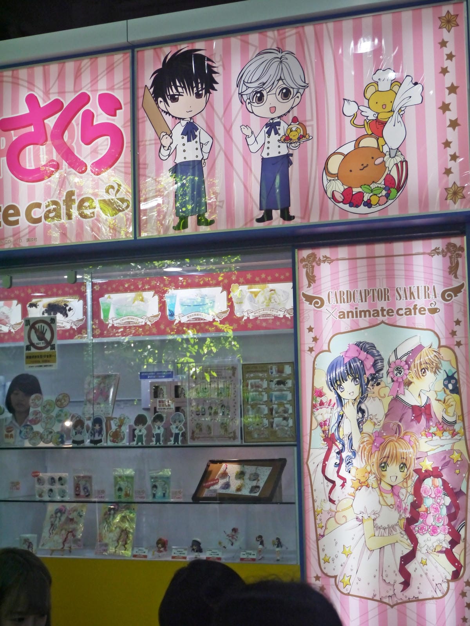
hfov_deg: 22.3
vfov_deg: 29.4
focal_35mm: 66
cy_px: 313
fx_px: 1195
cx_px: 235
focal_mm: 33
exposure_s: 1/160
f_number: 5.6
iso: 800
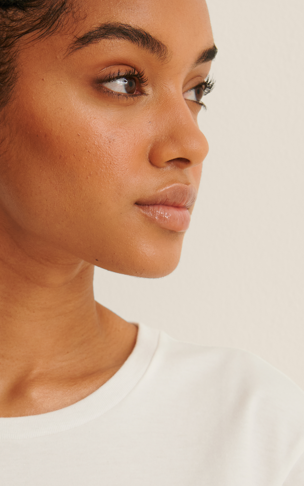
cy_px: 302
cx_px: 10
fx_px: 1419
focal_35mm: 107
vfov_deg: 19.4
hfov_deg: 12.1
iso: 320
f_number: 8
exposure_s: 1/160
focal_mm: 52
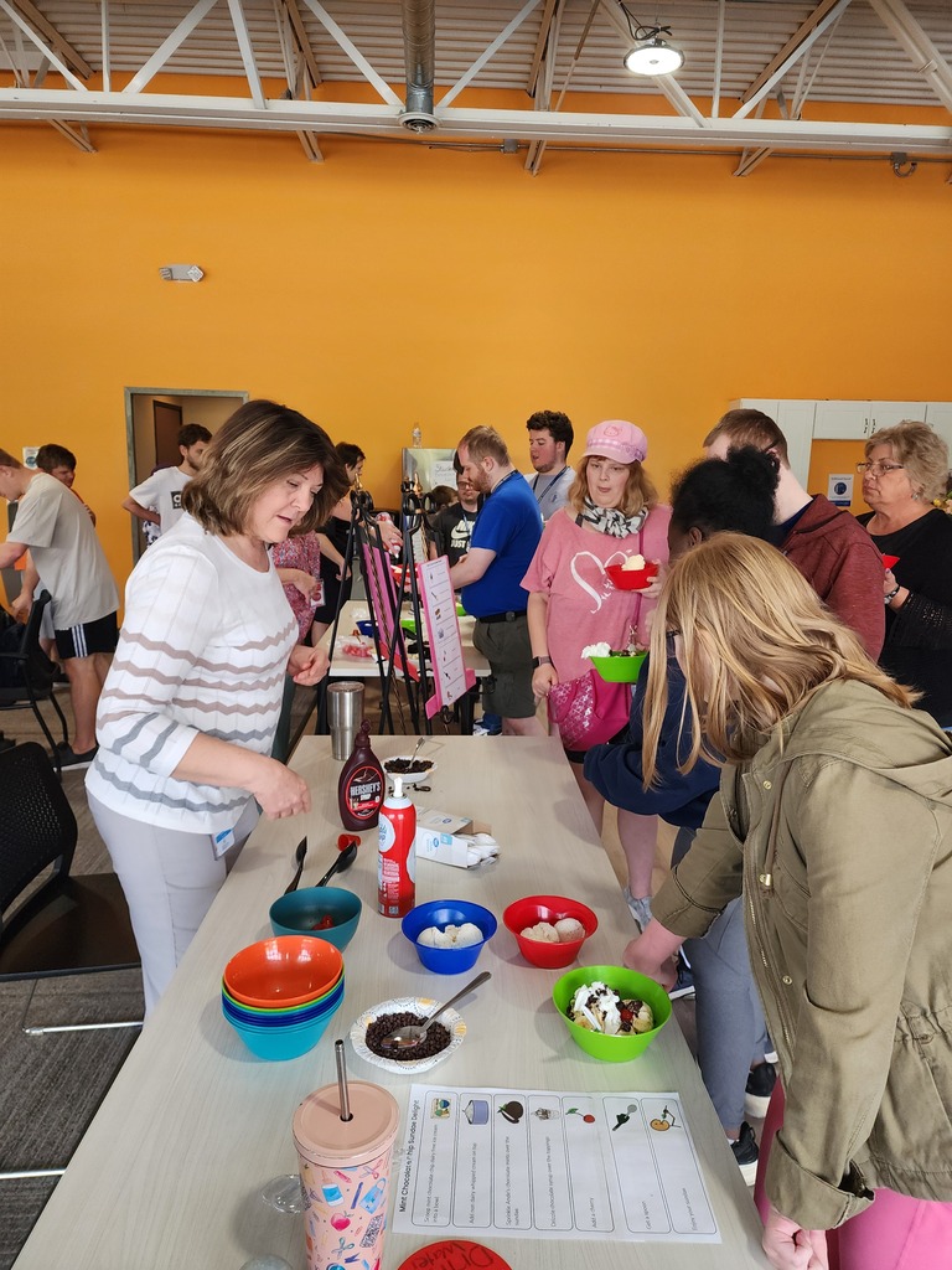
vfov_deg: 73.9
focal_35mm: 23
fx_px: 843
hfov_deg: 58.9
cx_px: 476
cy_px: 635
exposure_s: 1/180
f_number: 1.8
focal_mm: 6.4
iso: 160
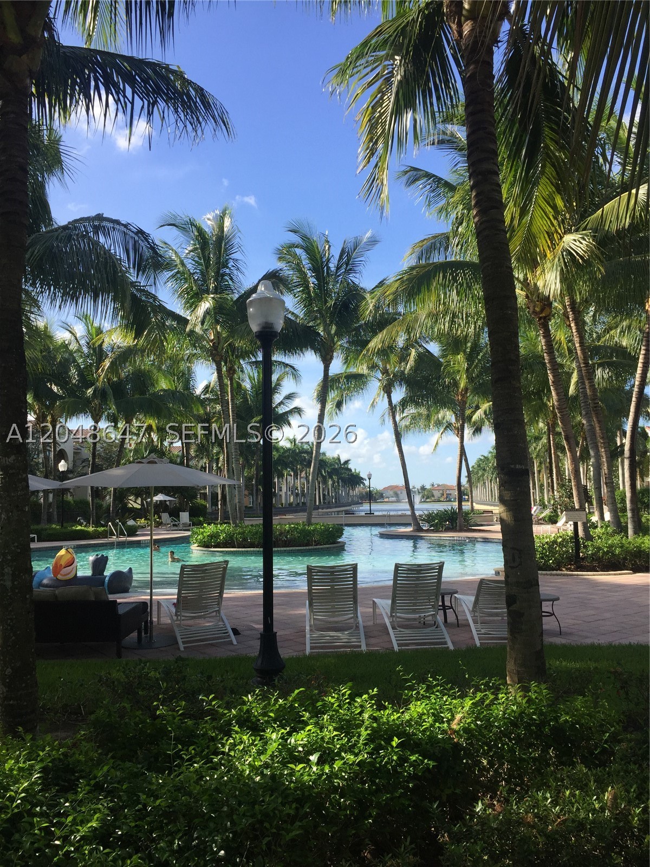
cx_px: 325
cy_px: 434
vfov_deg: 61.7
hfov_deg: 48.2
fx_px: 726
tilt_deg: +6.1
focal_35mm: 29
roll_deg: +1.2
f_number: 2.2
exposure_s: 1/1163
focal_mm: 4.15
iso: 32
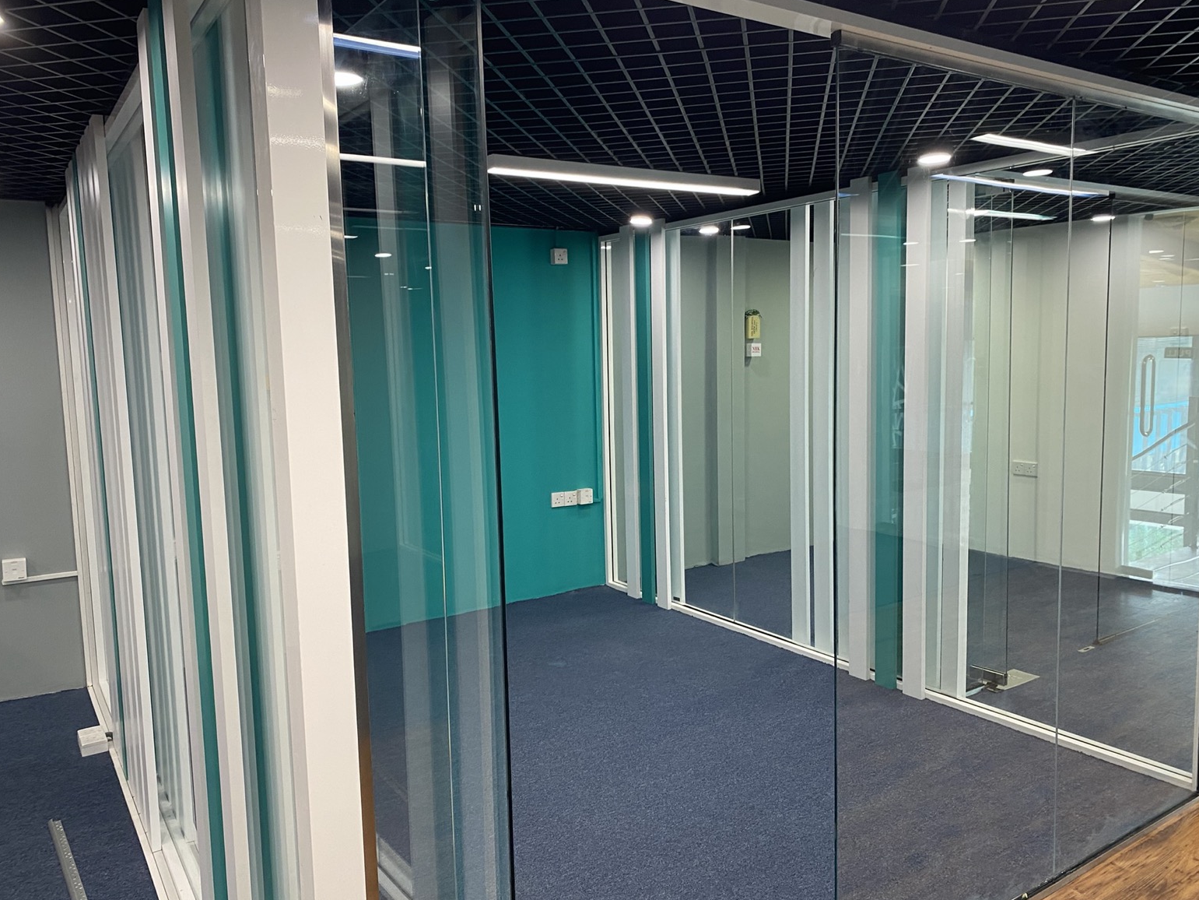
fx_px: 935
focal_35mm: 27
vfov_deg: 51.4
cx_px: 605
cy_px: 452
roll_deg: +1.8
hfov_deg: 65.3
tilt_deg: -6.6
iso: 80
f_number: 1.8
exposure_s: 1/50
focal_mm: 4.25
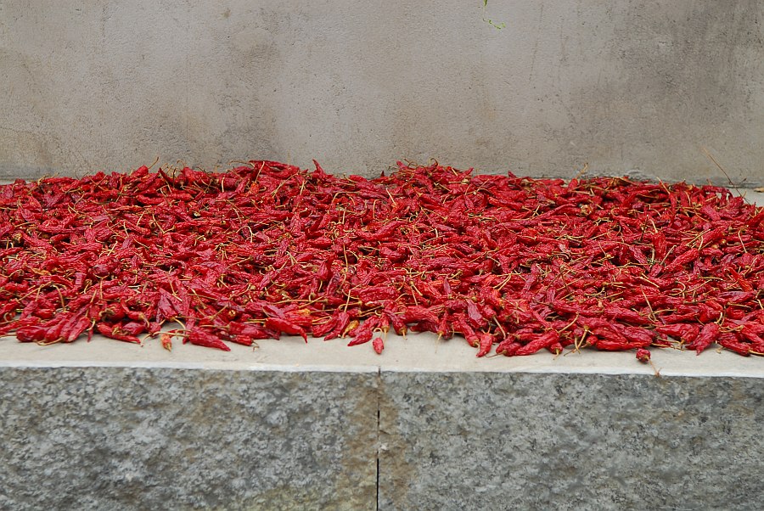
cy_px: 256
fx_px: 1752
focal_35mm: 82
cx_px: 382
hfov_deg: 24.6
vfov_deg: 16.6
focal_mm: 55
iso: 100
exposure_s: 1/80
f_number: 4.5
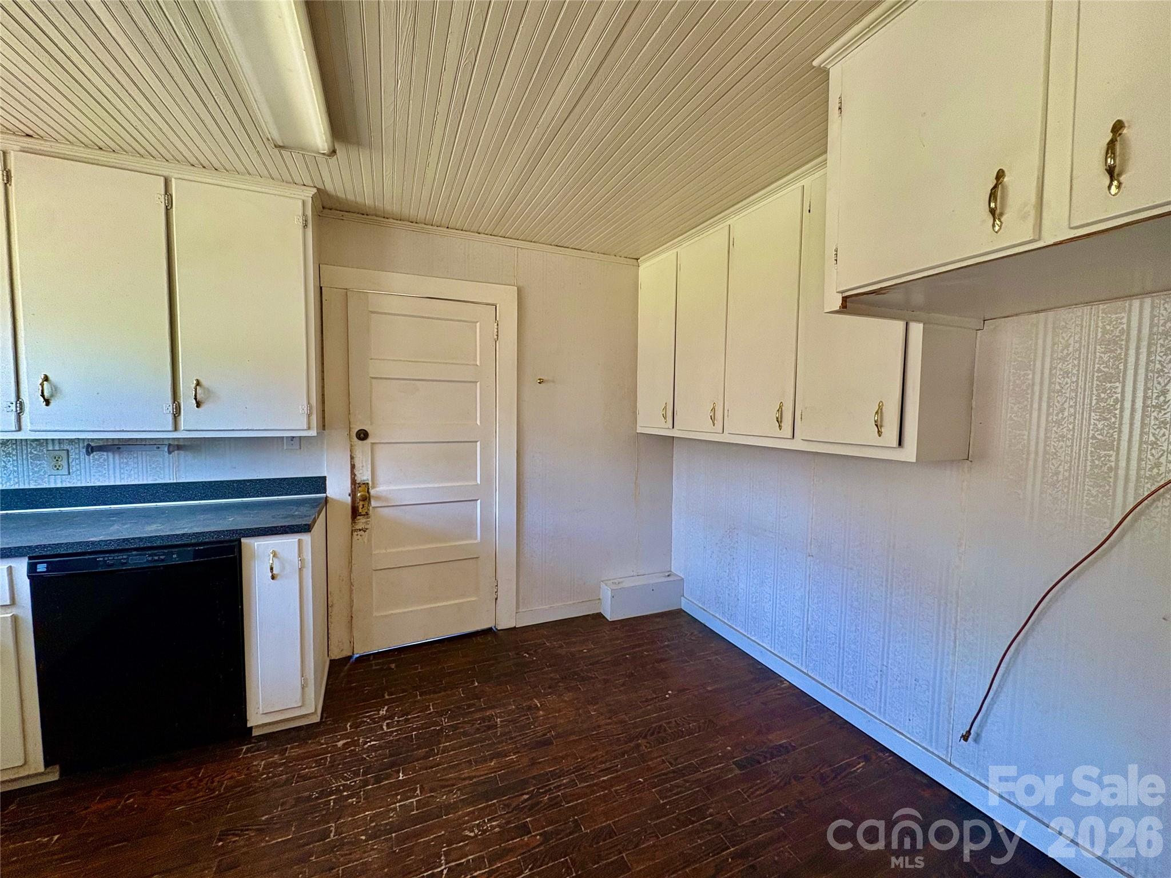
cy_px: 439
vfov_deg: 85.7
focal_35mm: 14
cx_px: 586
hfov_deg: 102.1
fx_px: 474
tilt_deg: -3.9
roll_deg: -0.4
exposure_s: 1/60
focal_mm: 2.22
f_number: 2.2
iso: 160
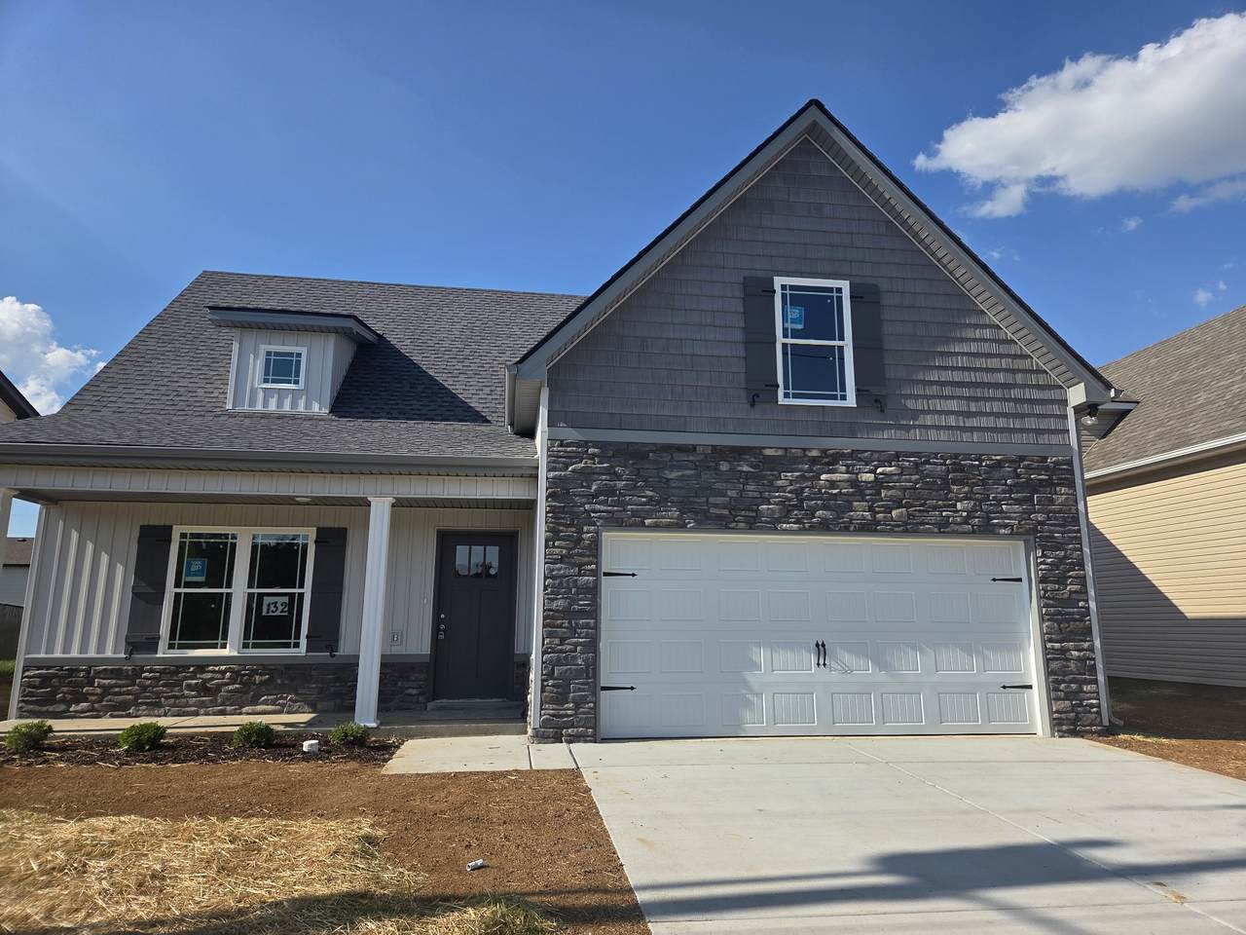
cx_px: 623
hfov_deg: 73.9
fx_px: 828
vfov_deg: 58.9
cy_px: 468
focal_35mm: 23
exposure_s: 1/5399
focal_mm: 5.4
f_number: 1.8
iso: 80
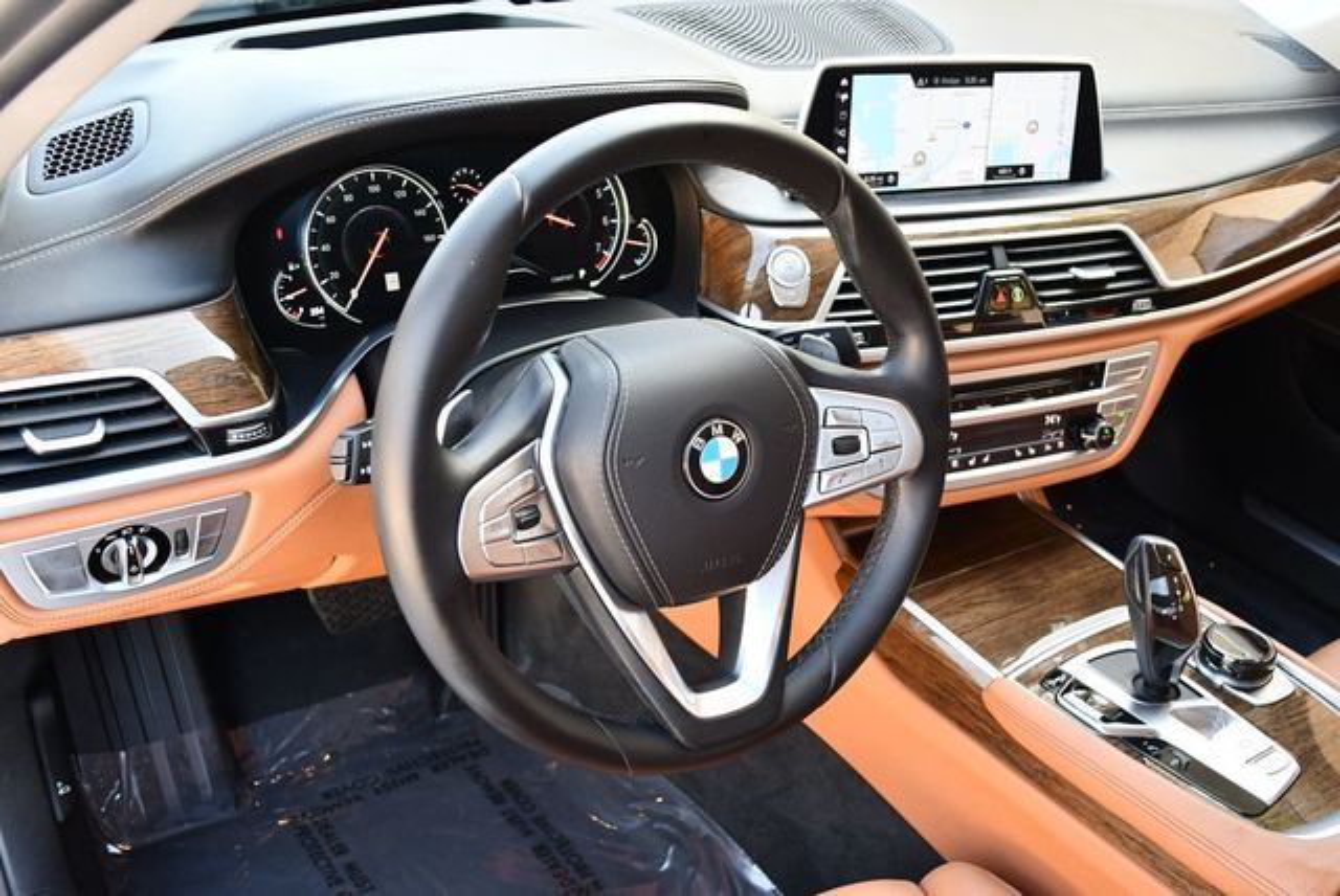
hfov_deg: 53.1
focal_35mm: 36
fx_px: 1341
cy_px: 448
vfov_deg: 36.9
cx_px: 670
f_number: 3.5
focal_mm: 18
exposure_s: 1/200
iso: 800
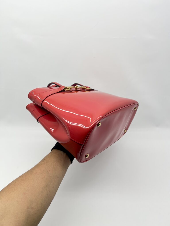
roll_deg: +0.1
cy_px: 113
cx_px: 85
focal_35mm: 26
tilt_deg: -26.9
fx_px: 170
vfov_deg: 67.3
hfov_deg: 53.1
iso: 32
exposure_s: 1/119
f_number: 1.5
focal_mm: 5.7
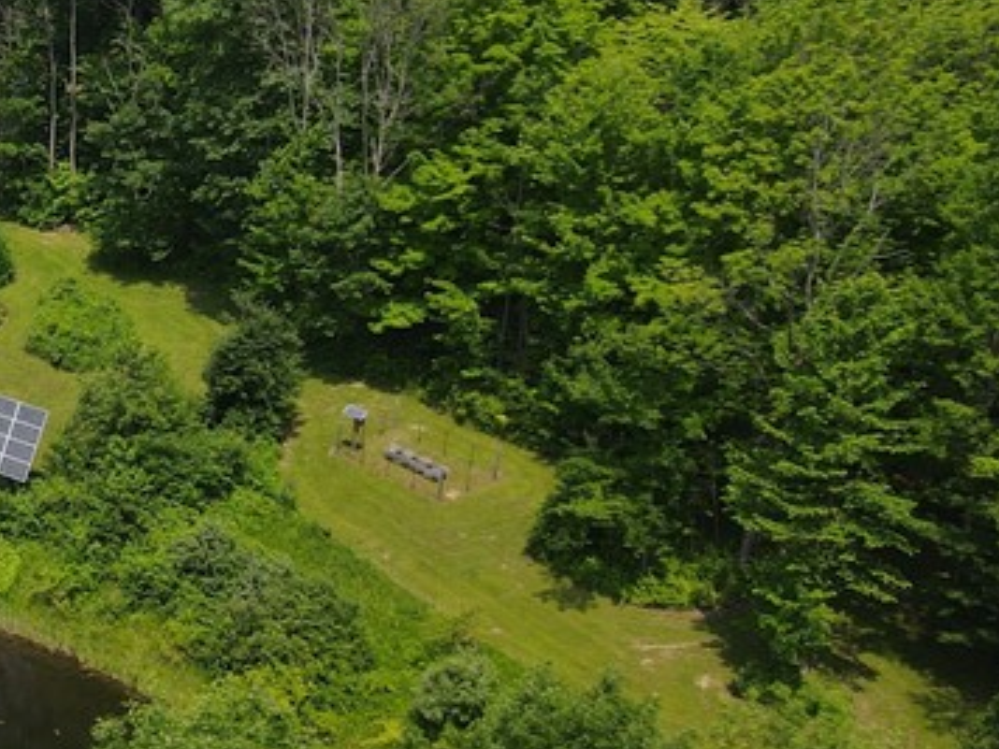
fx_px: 1991
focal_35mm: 69
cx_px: -373
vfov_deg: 21.3
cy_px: 367
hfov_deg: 24.0
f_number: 2.8
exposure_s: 1/500
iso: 100
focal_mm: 4.5
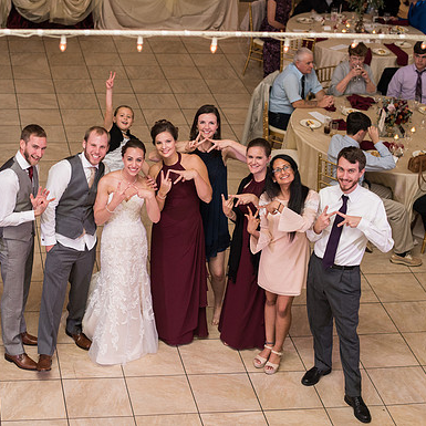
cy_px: 199
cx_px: 134
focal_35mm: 81
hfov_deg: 21.3
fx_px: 1128
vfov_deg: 21.4
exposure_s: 1/200
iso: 1000
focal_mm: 58
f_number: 2.8
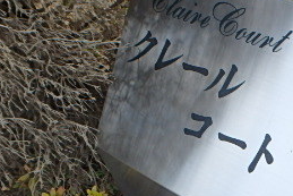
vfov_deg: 24.6
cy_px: 164
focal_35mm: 54
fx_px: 440
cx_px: 312
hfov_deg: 32.9
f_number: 3.5
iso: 125
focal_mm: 3.7
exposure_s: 1/320
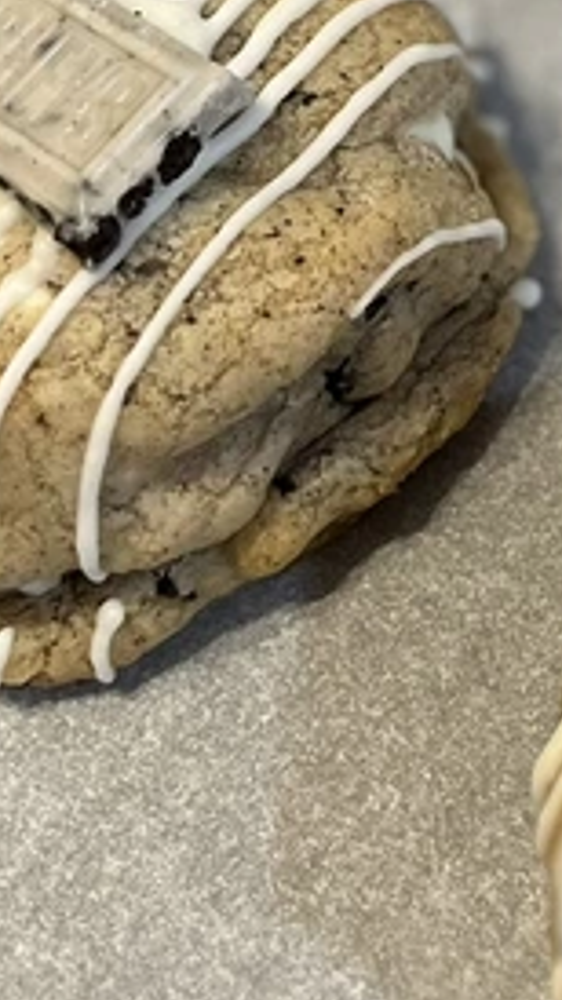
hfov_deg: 10.9
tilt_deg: -51.0
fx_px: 2810
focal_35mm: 106
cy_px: -66
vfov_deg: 19.4
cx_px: 909
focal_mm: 5.1
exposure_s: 1/60
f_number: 1.6
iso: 200
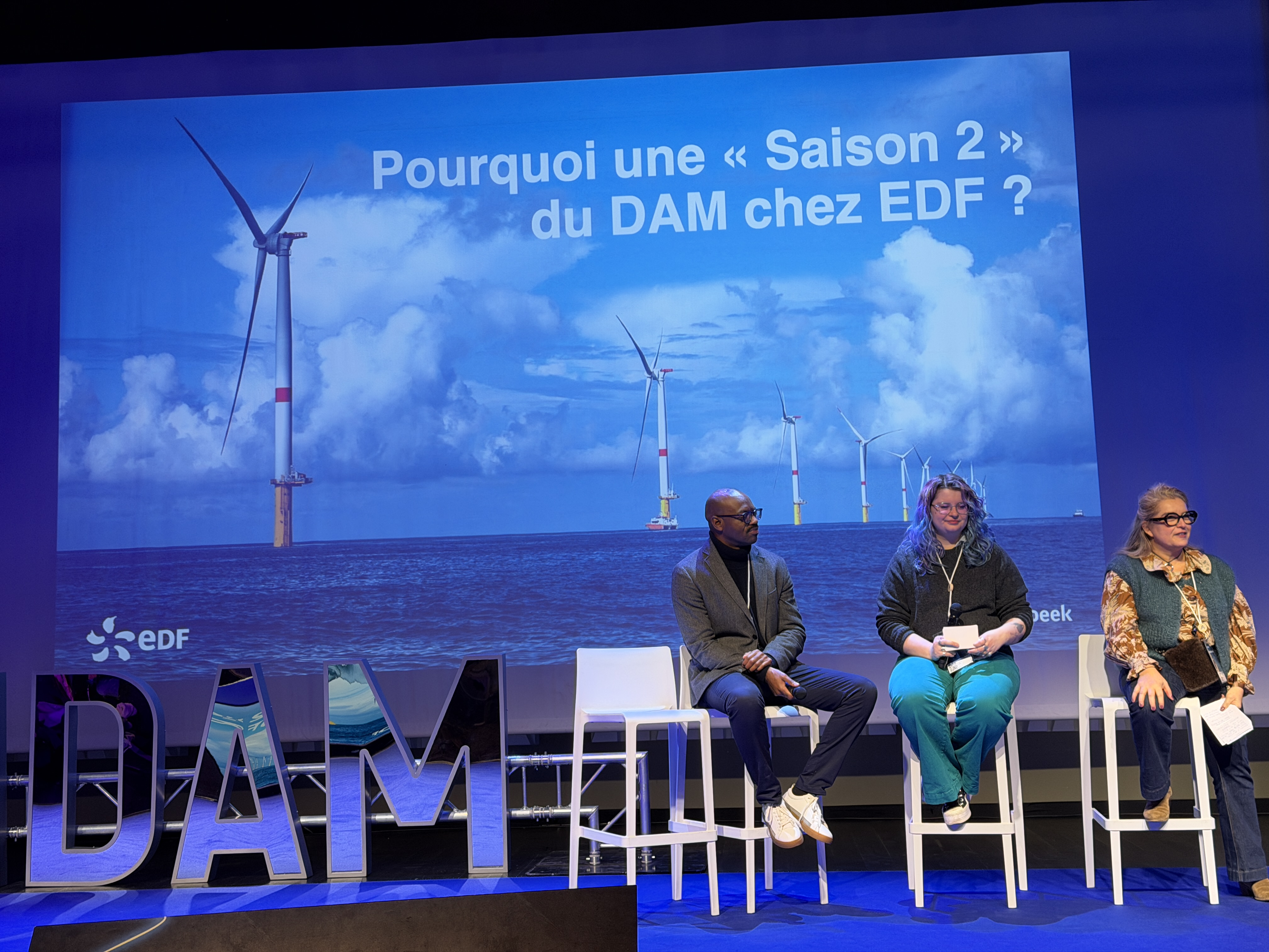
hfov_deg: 39.7
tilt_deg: +4.2
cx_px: 634
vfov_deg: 30.3
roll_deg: +2.5
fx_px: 1760
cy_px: 476
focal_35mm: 48
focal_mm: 6.76
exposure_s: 1/50
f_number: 1.78
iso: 100
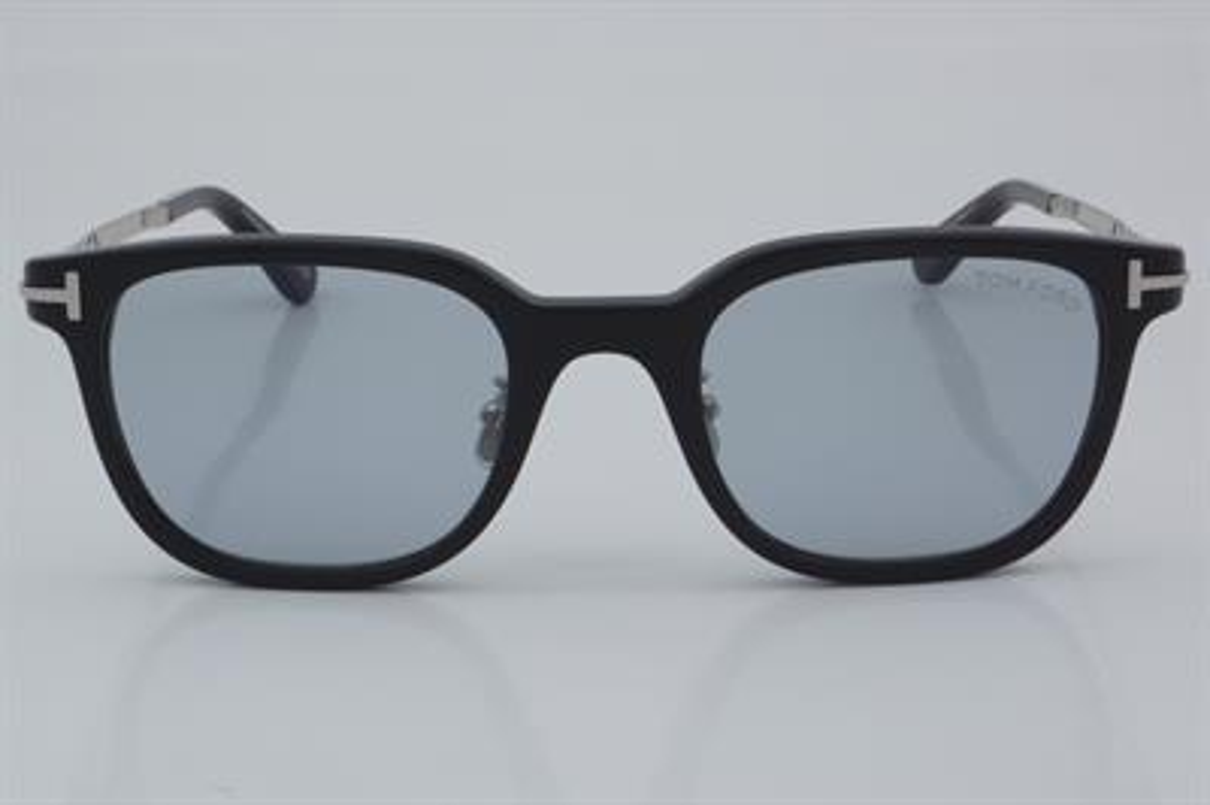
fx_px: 2771
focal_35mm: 82
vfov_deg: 16.5
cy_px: 402
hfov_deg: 24.6
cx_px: 605
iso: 100
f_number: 32
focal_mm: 55
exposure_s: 1/4
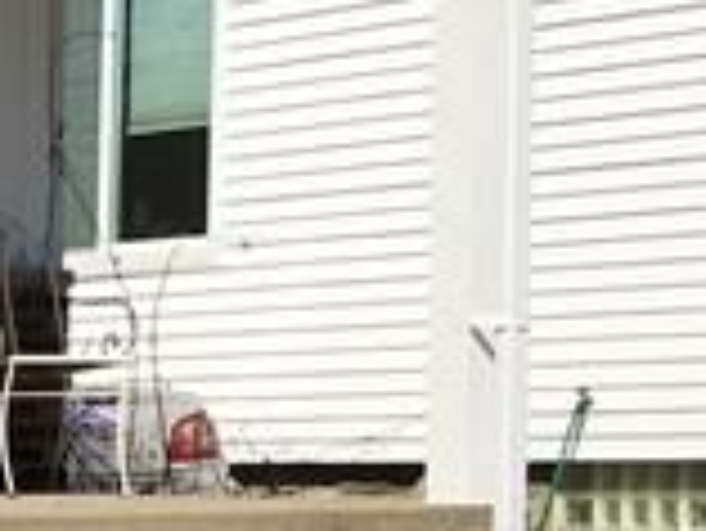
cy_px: 752
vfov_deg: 7.7
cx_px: -1088
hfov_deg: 9.2
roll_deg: +0.2
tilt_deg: -3.6
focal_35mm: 189
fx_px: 3858
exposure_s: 1/2747
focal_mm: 4.15
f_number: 2.2
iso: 25
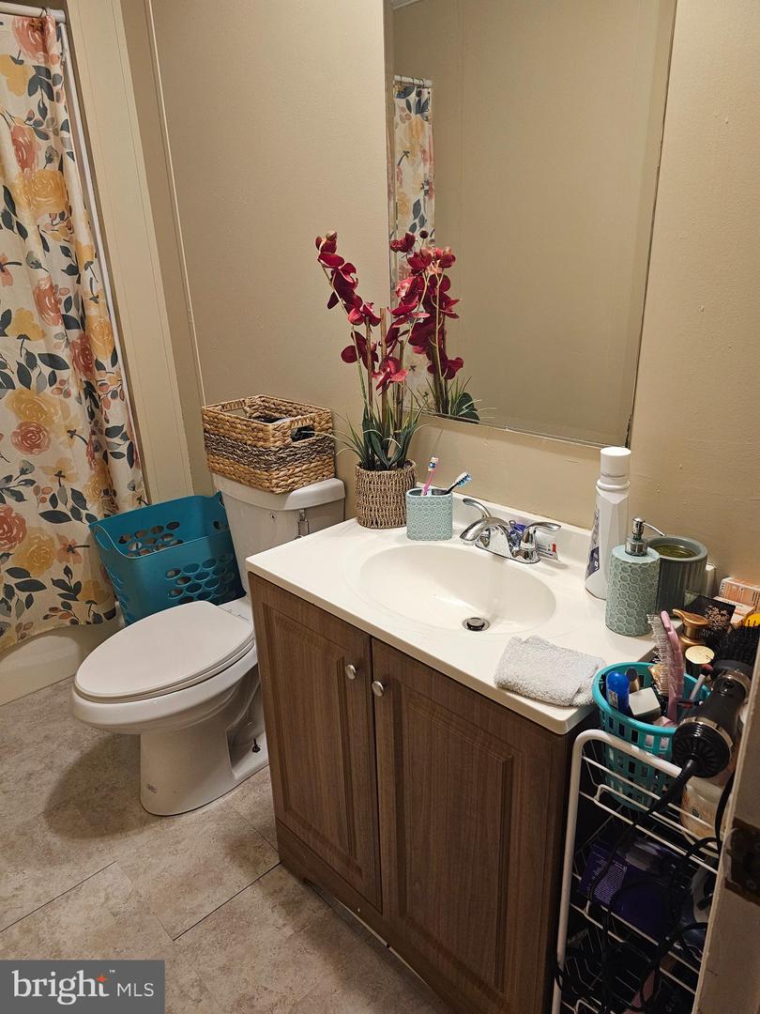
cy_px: 507
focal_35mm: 23
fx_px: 673
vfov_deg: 73.9
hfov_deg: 58.9
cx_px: 380
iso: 500
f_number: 1.7
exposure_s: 1/120
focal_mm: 6.3
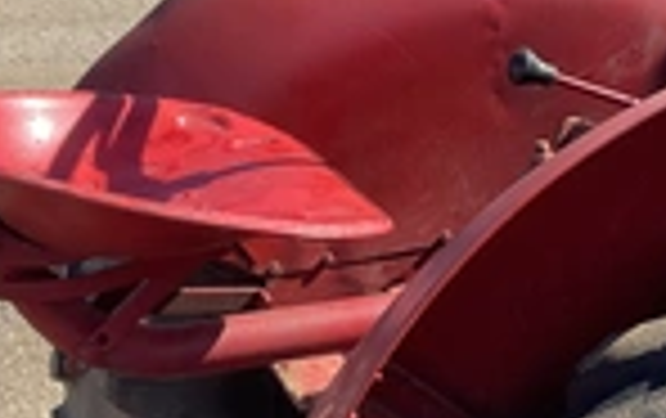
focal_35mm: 83
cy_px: 198
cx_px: 472
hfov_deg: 24.7
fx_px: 1509
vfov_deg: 15.8
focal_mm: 3
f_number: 1.8
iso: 25
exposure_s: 1/562
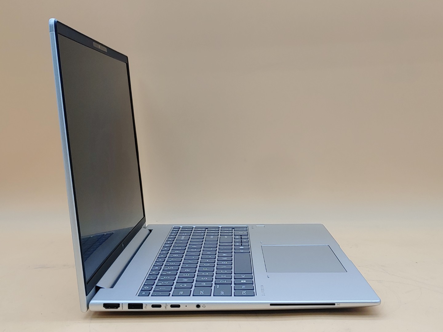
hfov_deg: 41.2
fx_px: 589
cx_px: 222
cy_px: 166
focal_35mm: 46
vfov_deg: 31.5
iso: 50
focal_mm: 4.36
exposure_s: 1/129
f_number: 1.8
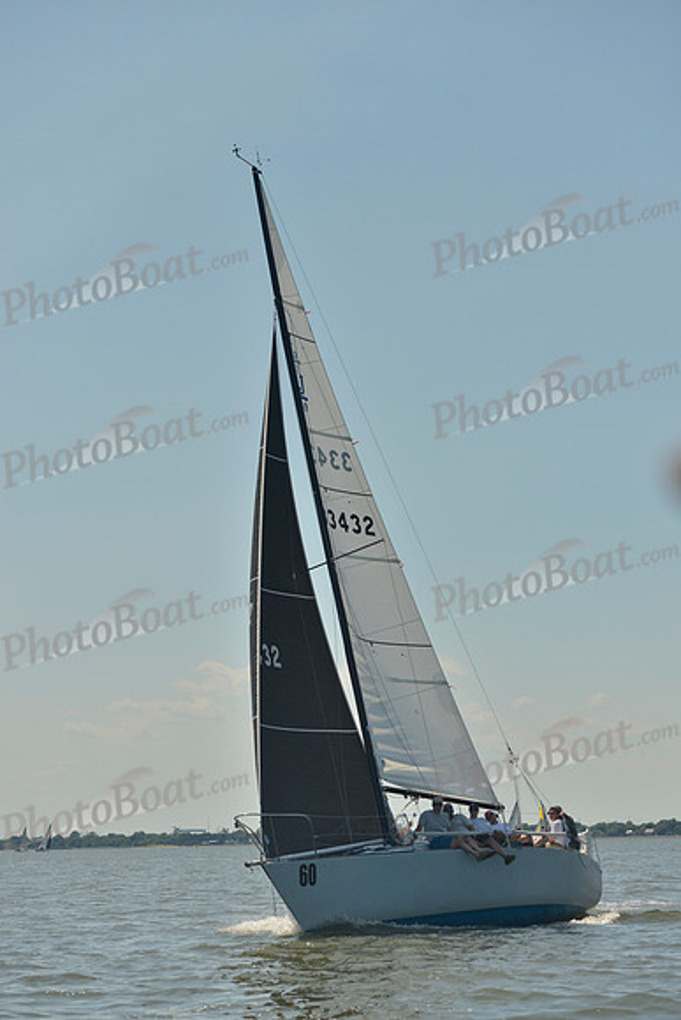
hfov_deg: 17.1
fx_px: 2268
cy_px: 510
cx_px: 340
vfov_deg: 25.4
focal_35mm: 80
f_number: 5.6
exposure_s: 1/1250
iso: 200
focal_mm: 80
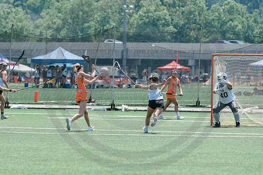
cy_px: 78
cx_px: 63
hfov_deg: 5.9
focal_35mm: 352
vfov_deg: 3.9
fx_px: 2571
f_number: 5
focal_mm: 200
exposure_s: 1/1600
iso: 400
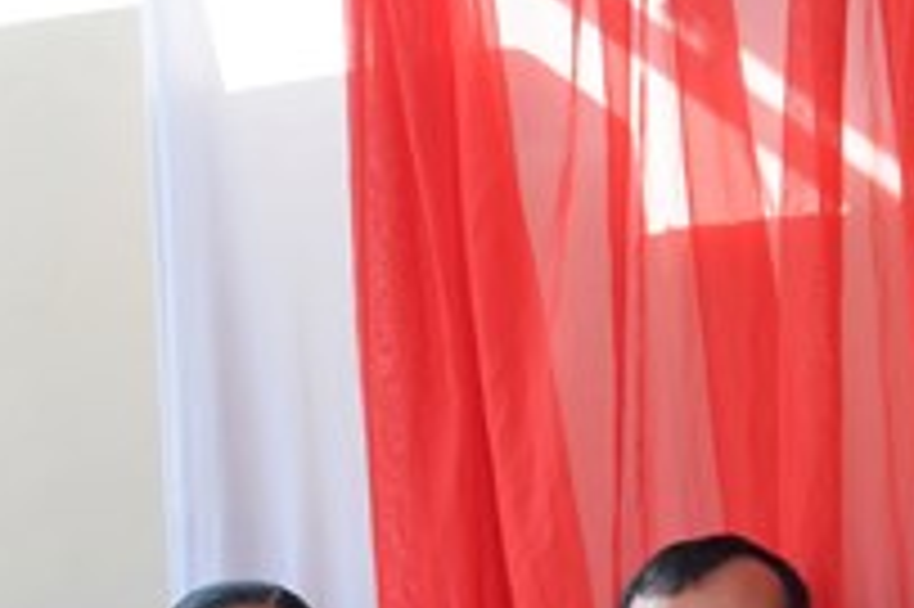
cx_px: 1405
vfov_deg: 7.5
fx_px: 4584
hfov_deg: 10.9
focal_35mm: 181
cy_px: 658
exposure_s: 1/200
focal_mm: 35
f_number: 7.1
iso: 200
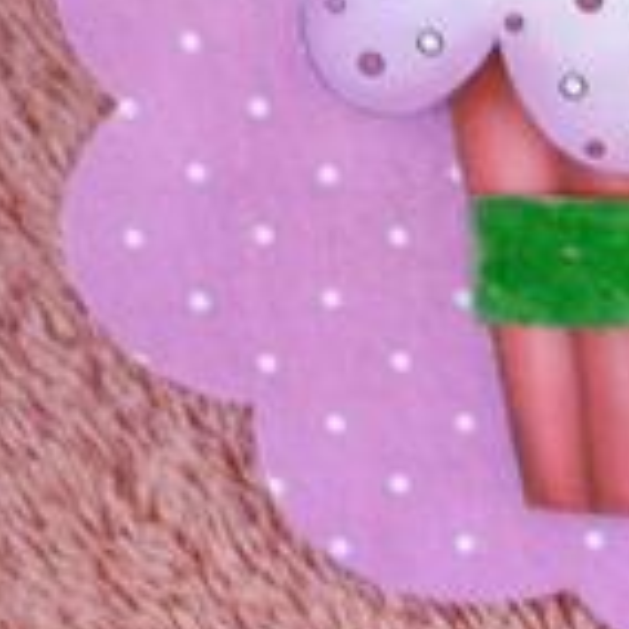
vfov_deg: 20.5
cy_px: -51
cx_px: 740
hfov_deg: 20.1
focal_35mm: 81
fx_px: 1665
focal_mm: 5.2
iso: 400
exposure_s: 1/13
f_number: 3.3
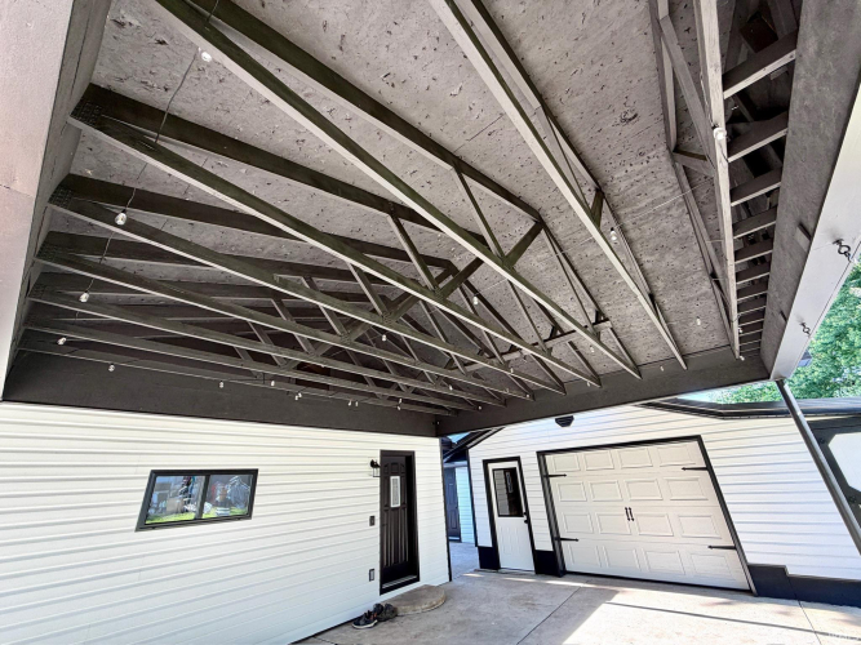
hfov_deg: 102.1
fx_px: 348
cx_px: 430
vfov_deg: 85.7
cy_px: 322
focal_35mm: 14
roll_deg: +4.4
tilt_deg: +26.3
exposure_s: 1/121
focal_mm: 2.22
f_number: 2.2
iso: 50
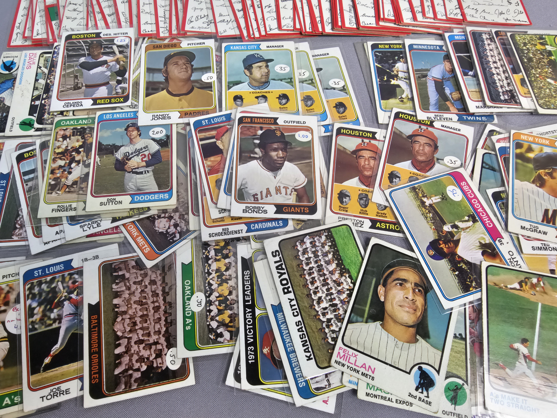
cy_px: 209
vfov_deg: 89.9
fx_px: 209
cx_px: 278
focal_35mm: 13
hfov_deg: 106.2
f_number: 2.2
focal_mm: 2.2
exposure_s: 1/60
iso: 125
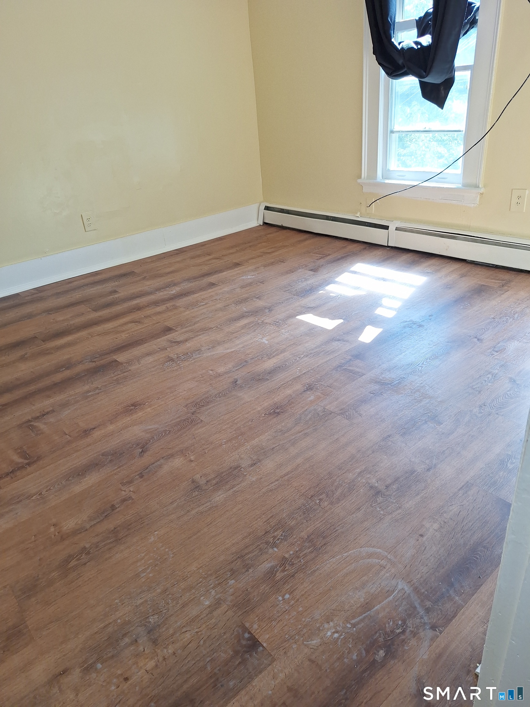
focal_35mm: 23
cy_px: 354
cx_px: 265
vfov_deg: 73.9
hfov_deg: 58.9
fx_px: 470
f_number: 1.8
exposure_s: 1/104
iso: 40
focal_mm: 5.54
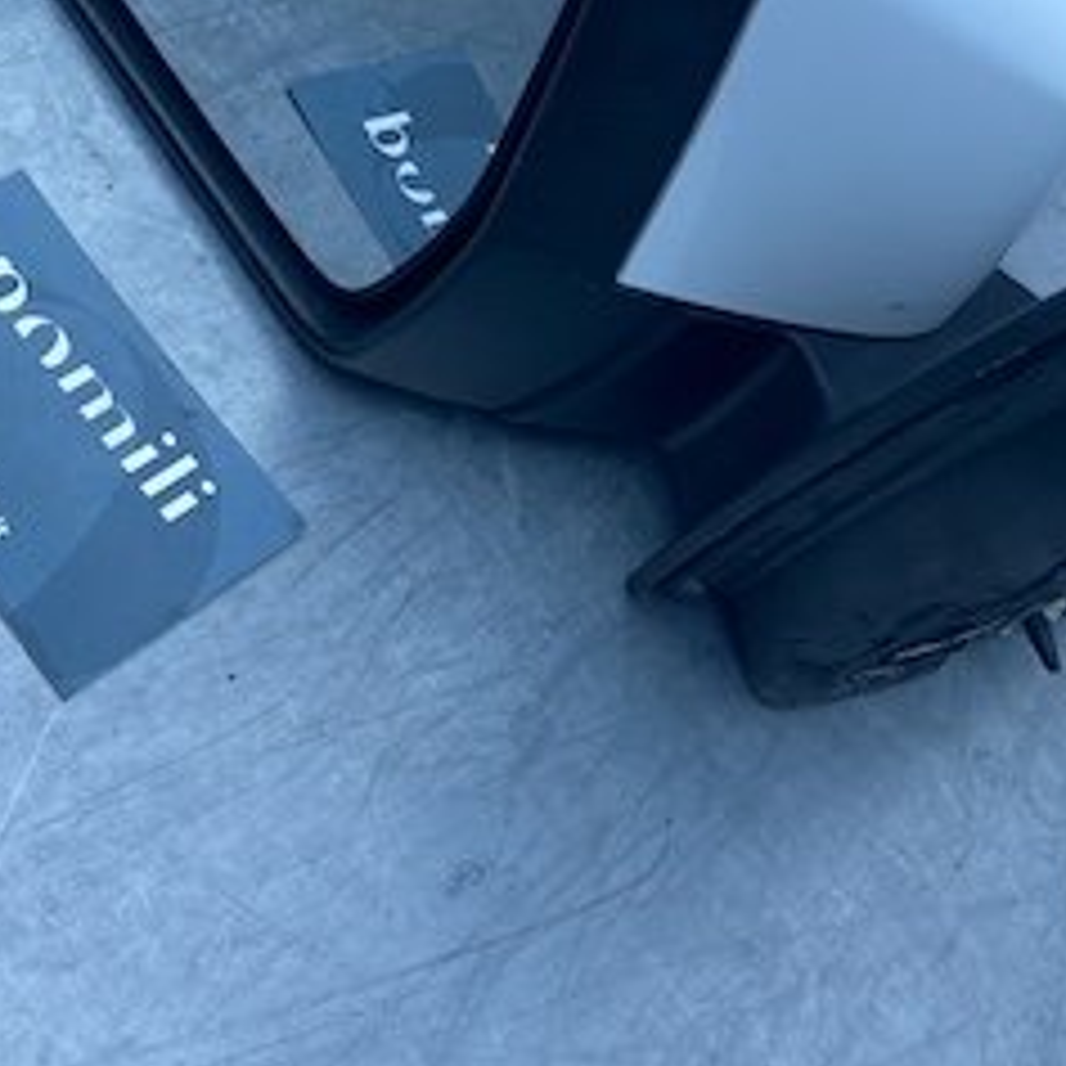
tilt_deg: -41.6
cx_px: 544
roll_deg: -37.4
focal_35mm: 62
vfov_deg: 26.2
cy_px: -9
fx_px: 2160
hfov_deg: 27.7
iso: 32
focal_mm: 4.25
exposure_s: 1/852
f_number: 1.8
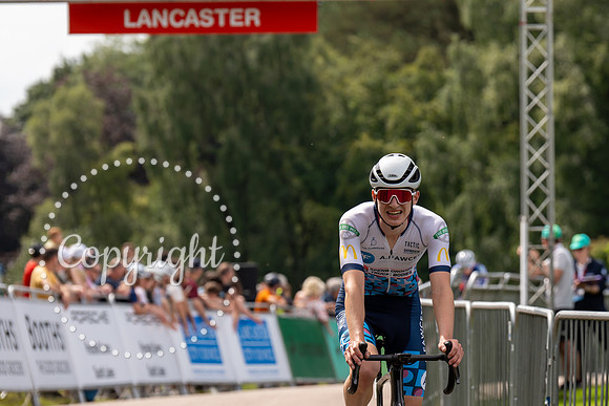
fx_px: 3904
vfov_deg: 6.0
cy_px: 222
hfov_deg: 8.9
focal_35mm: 231
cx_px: 402
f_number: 4.5
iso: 100
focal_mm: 154
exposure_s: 1/800
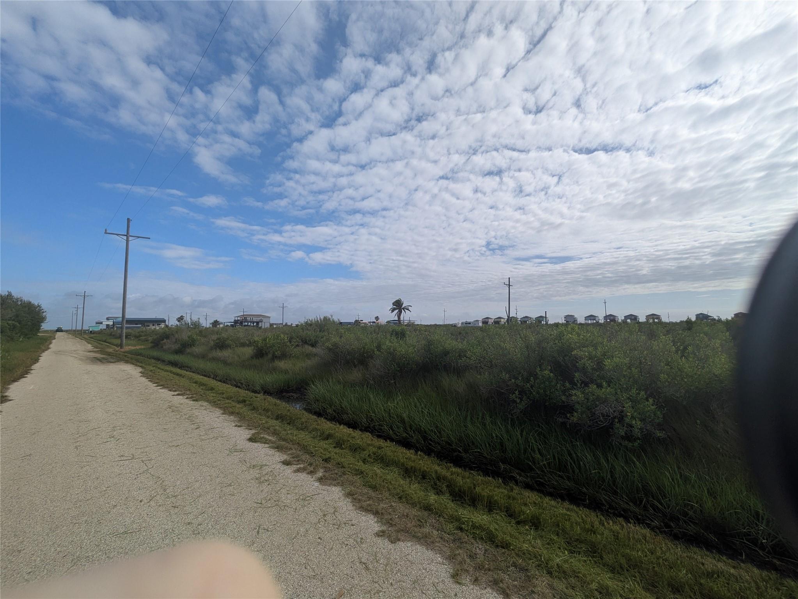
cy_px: 300
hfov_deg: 102.0
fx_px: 323
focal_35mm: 14
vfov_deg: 85.7
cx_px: 399
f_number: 2.2
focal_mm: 1.83
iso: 50
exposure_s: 1/4184
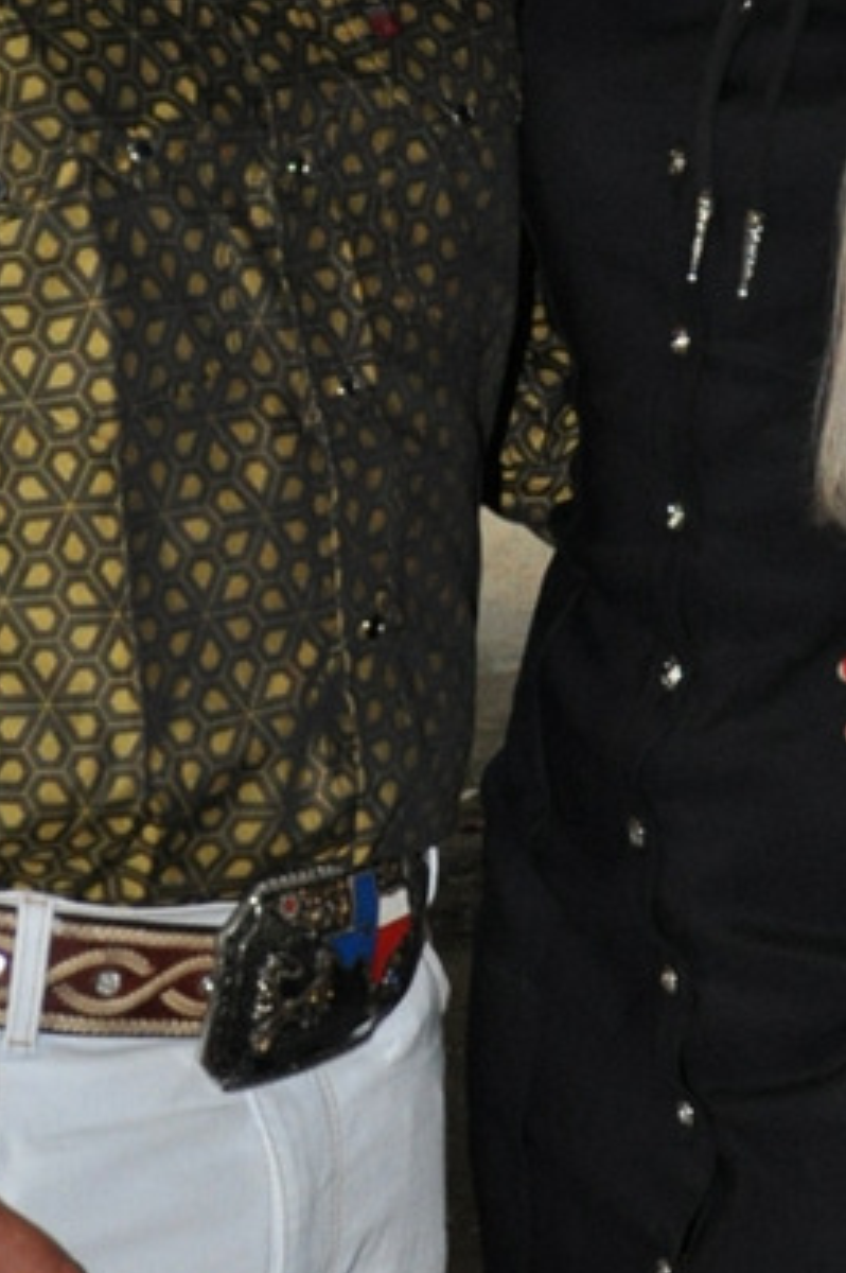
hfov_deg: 10.9
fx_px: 4449
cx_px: 417
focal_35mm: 126
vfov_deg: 16.3
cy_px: 519
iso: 800
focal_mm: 24
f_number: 4
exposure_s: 1/60
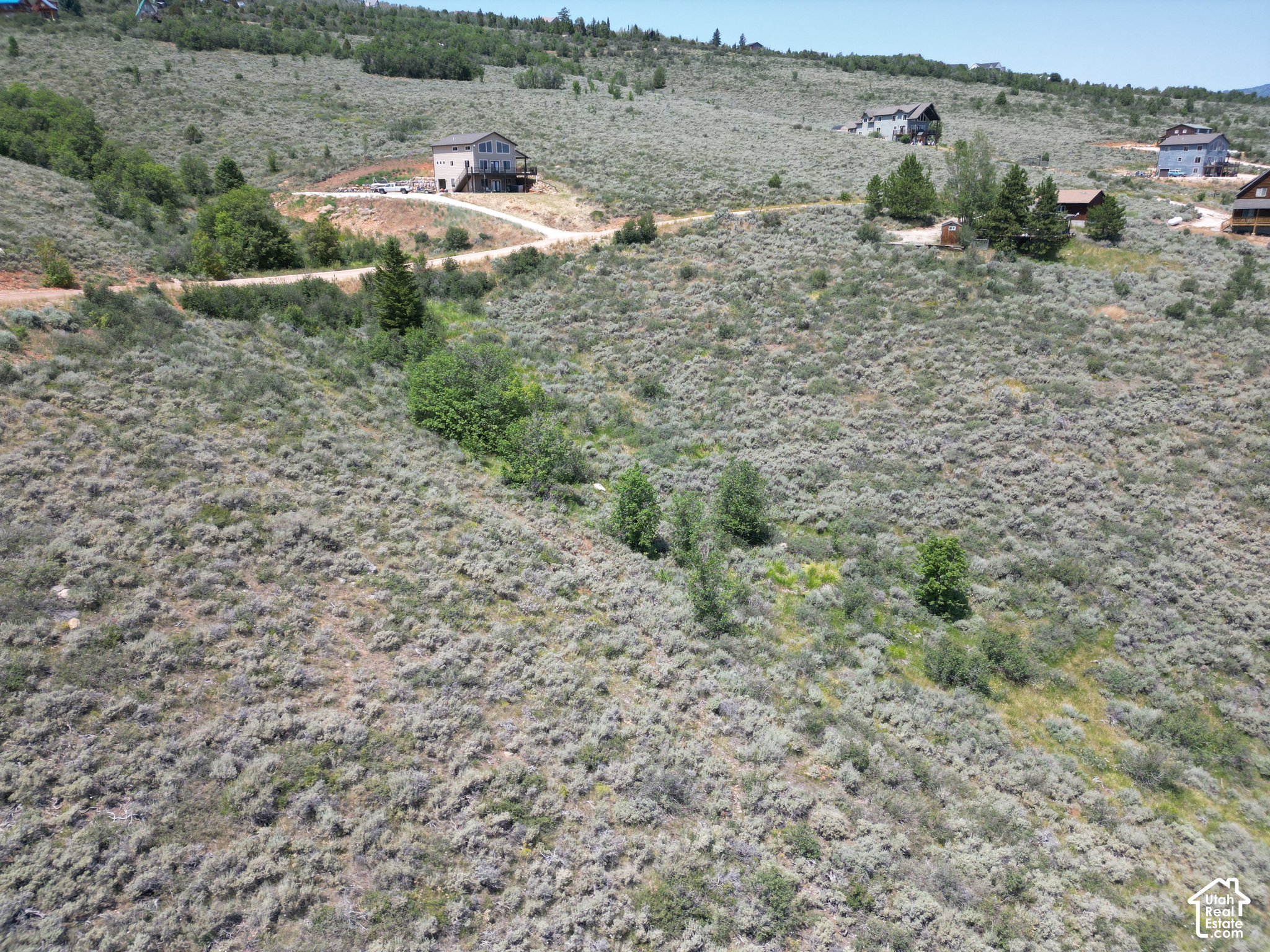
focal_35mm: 24
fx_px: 881
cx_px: 635
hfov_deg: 71.6
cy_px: 476
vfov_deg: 56.8
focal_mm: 6.72
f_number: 1.7
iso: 110
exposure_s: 1/1600
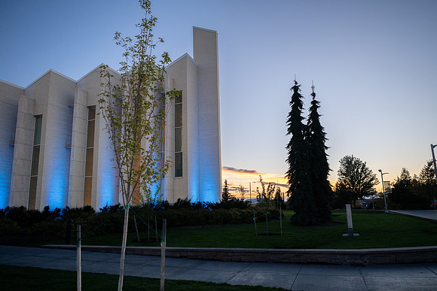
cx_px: 227
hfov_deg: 70.7
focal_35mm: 25
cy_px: 146
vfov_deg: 50.7
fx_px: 308
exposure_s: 1/500
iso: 125
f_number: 2.8
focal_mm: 24
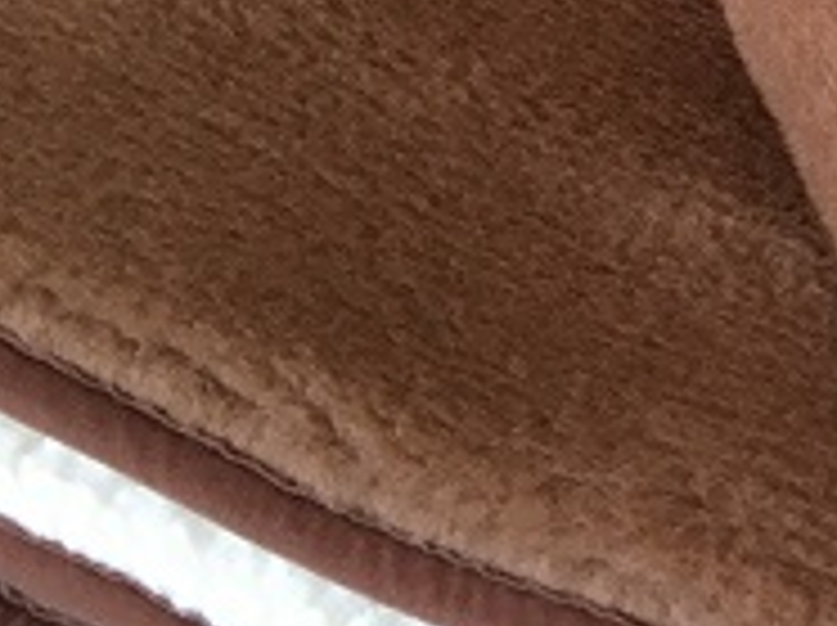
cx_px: 1260
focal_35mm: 125
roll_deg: +2.2
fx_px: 3019
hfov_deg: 14.7
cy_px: 5
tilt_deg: -42.7
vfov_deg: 11.7
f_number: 2.2
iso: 64
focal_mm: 4.15
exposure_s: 1/33
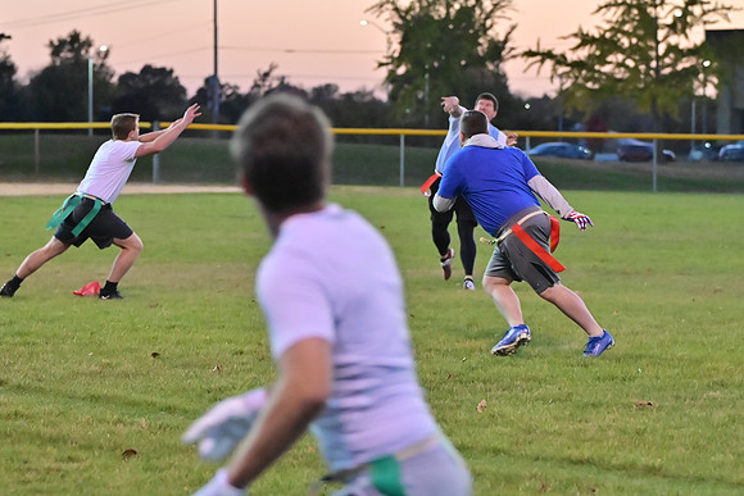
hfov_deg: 12.4
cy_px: 248
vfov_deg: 8.3
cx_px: 372
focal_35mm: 165
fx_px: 3411
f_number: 4
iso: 6400
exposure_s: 1/500
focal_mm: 110
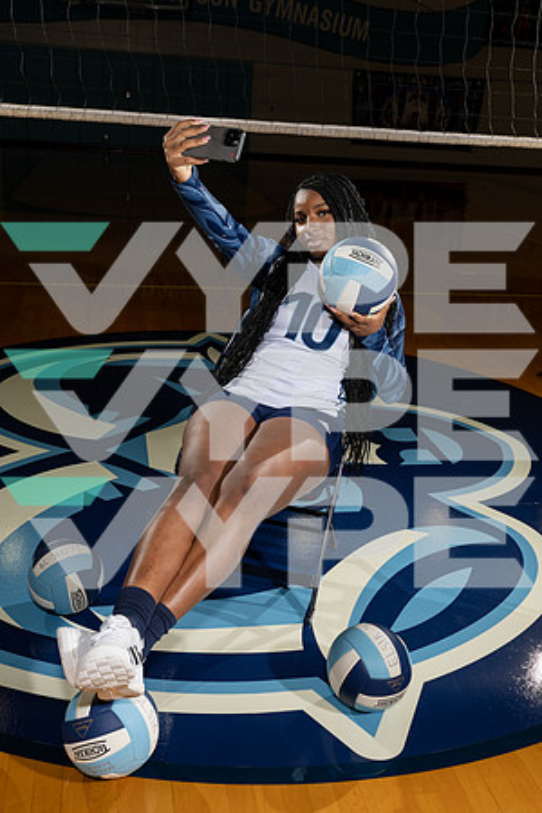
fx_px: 790
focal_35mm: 35
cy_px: 406
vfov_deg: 54.4
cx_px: 271
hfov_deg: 37.9
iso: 250
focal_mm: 35
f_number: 6.3
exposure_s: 1/250
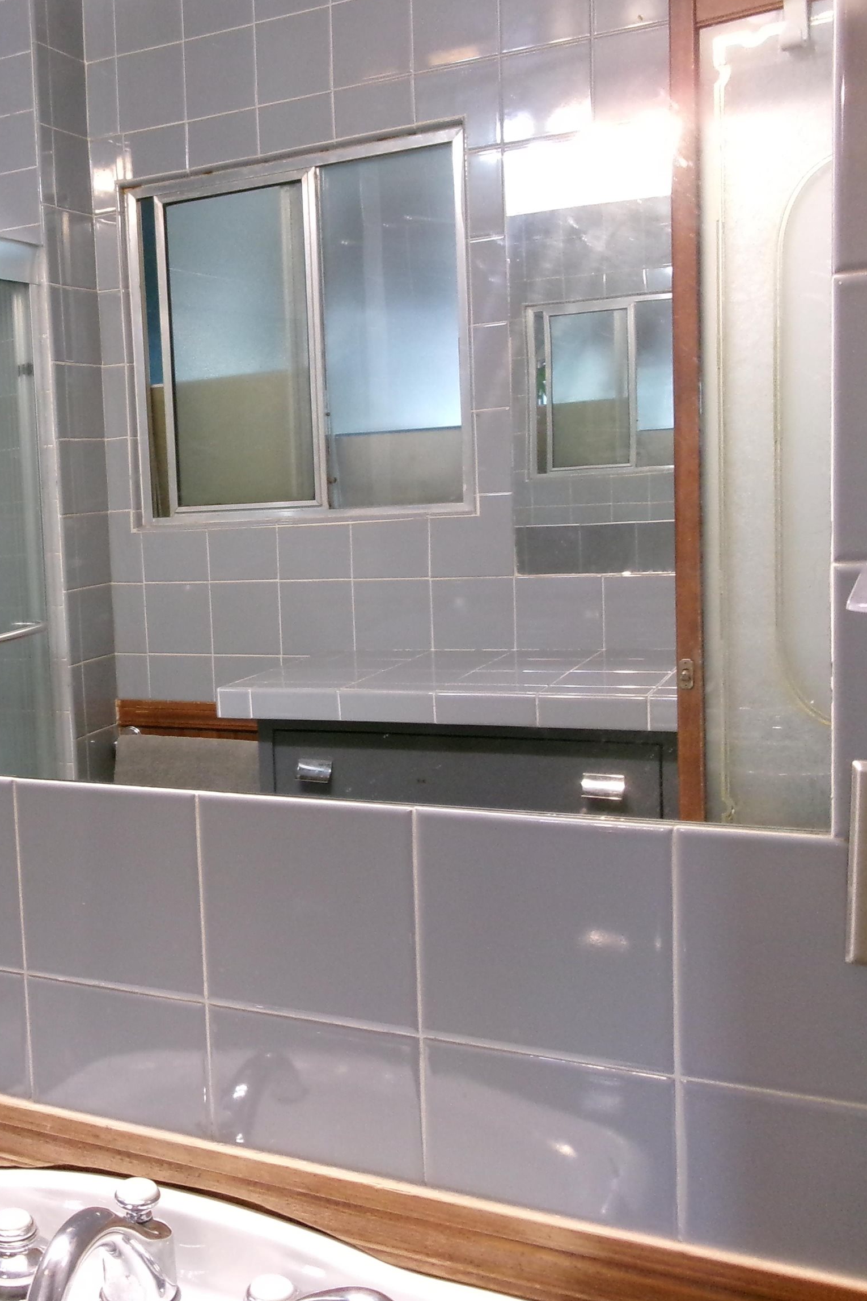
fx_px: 1409
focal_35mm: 39
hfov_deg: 31.6
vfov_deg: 49.6
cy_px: 649
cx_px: 2
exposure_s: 1/30
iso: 400
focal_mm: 5.1
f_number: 3.9
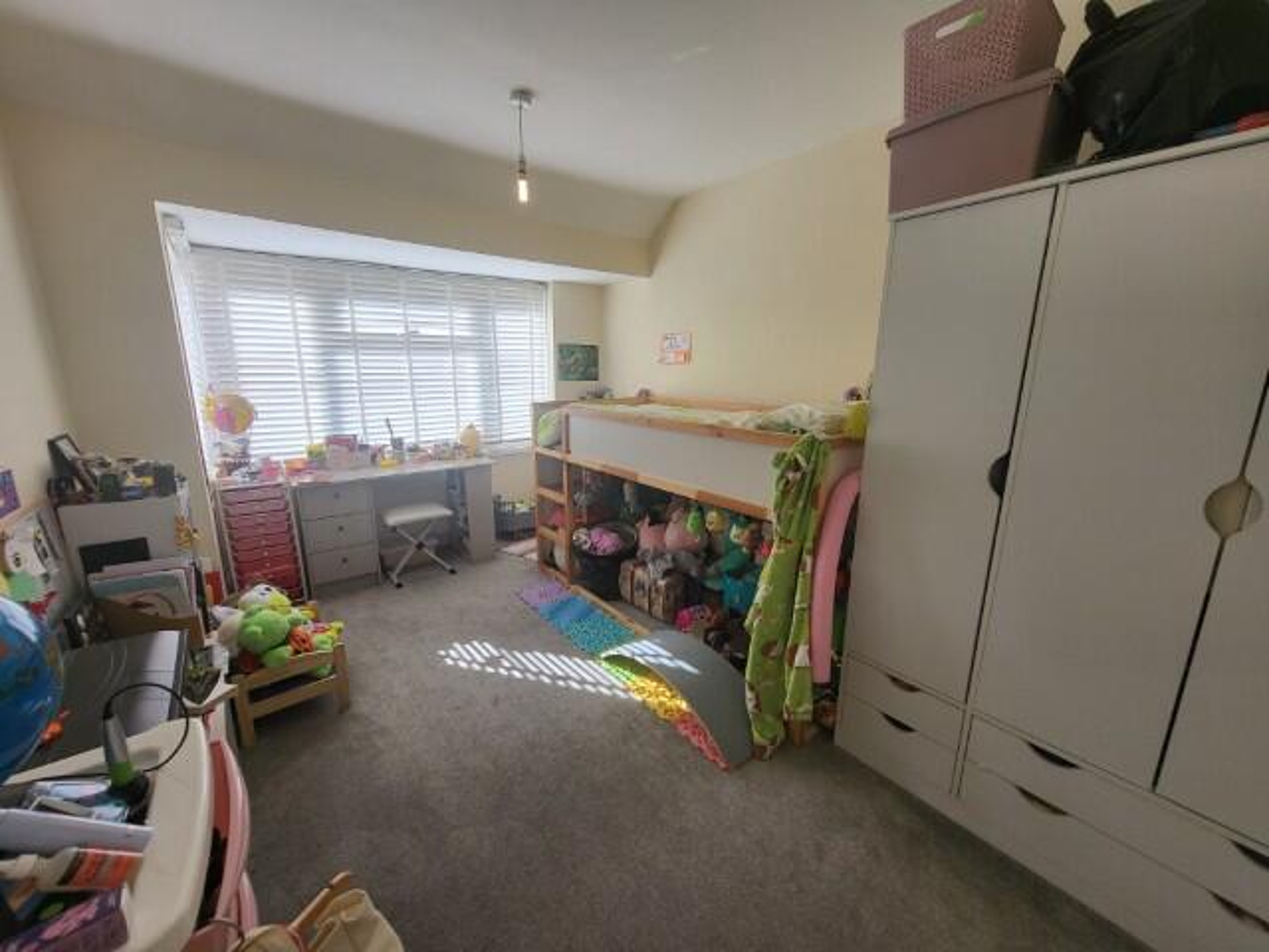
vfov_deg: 89.9
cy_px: 476
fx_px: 477
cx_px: 634
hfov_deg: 106.2
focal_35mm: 13
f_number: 2.2
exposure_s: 1/100
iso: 40
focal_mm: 1.74
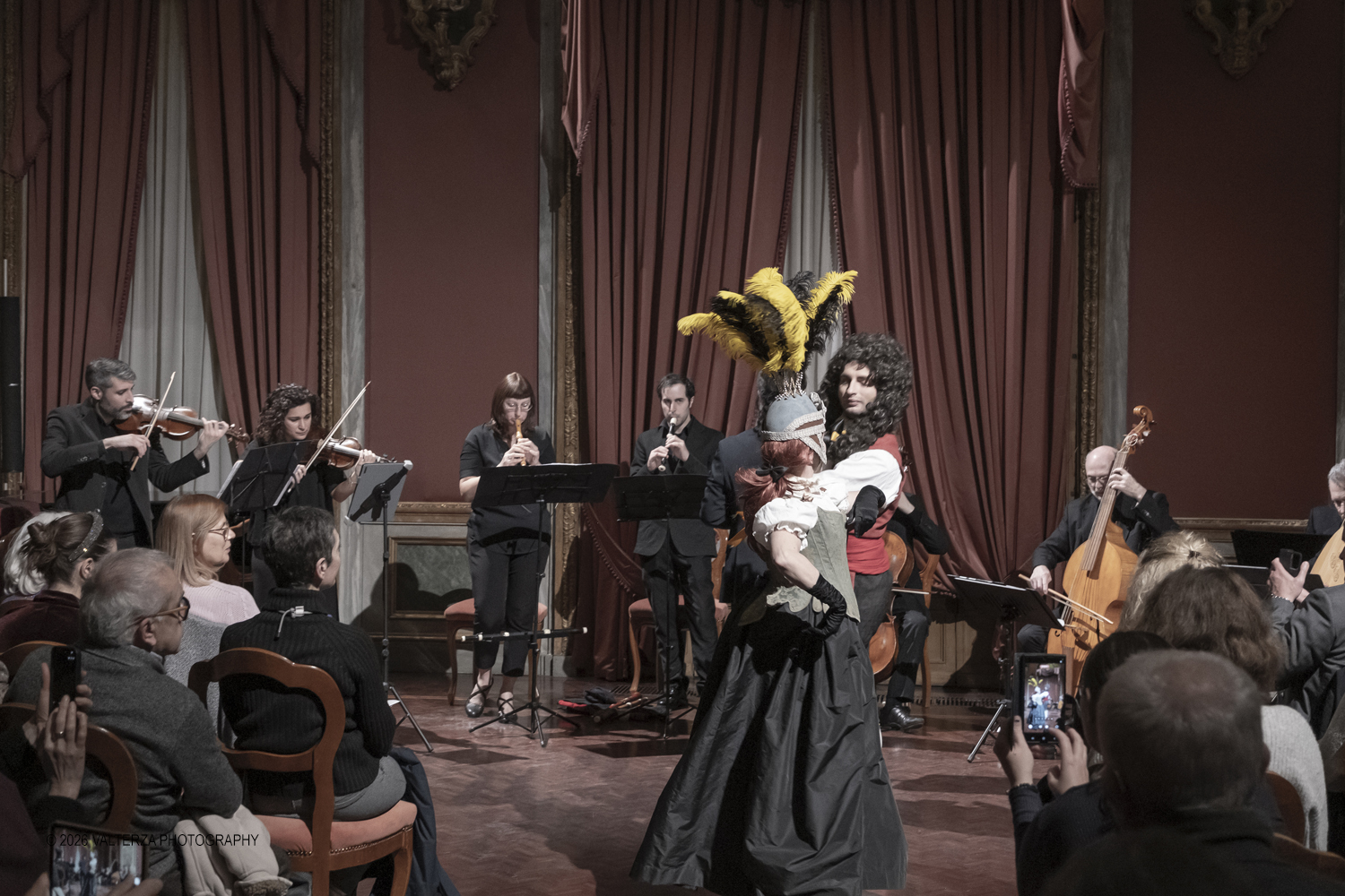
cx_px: 672
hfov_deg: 44.5
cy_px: 448
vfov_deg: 30.5
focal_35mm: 44
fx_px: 1644
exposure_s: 1/125
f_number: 4
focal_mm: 29.2
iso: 5000
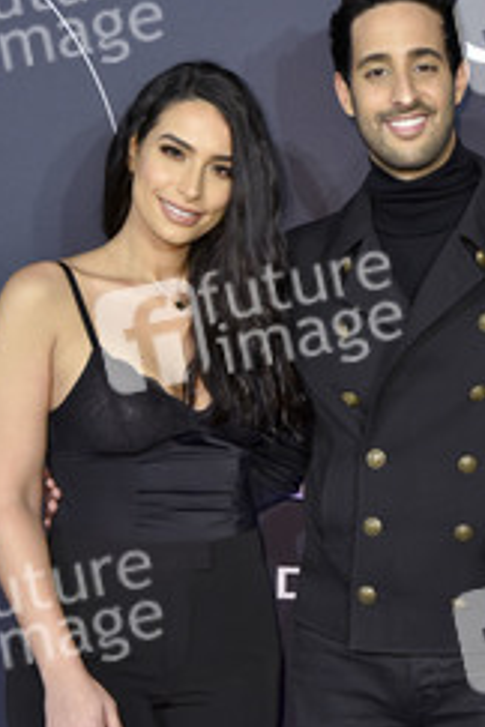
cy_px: 473
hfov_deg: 12.8
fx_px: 2162
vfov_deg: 19.1
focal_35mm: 107
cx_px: 335
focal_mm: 65
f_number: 6.3
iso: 1600
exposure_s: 1/250
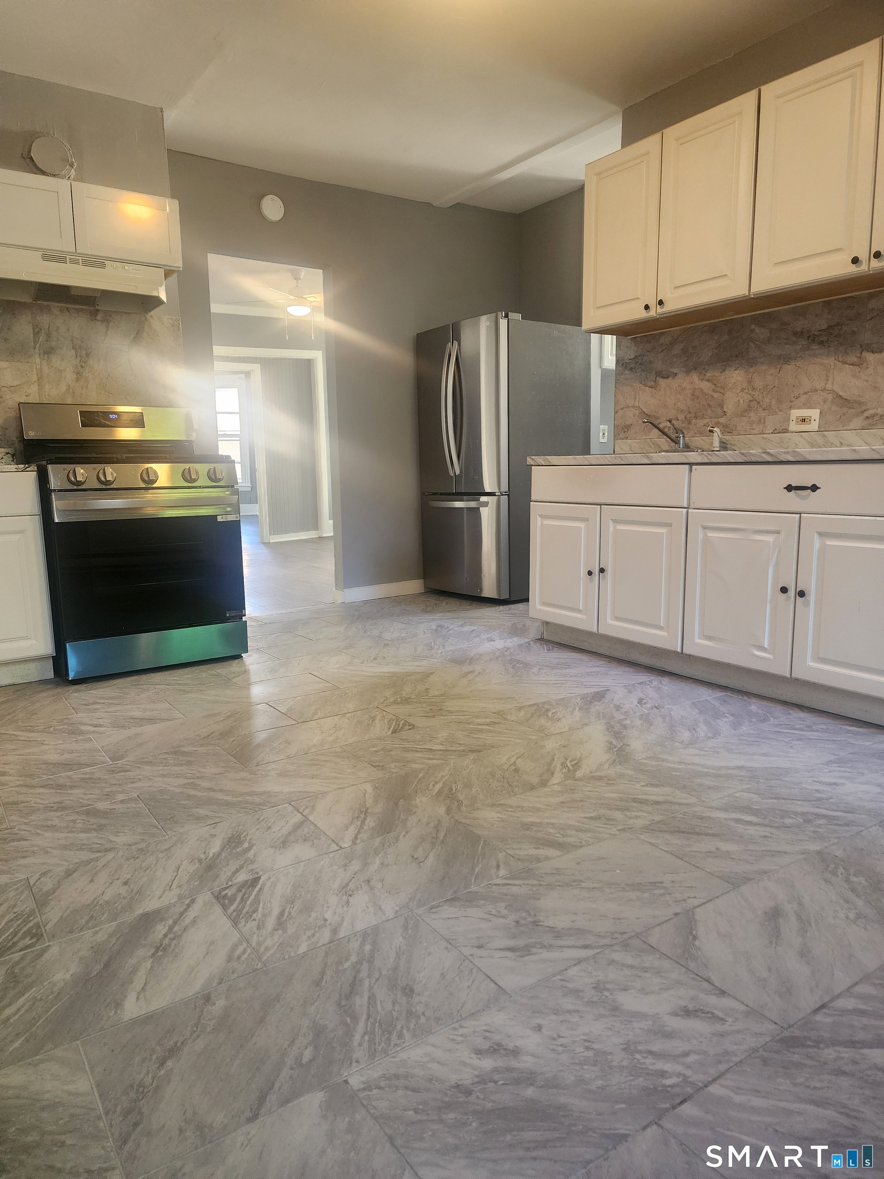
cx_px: 442
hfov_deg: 58.9
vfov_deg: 73.9
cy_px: 590
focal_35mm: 23
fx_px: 783
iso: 400
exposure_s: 1/120
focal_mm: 6.4
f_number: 1.8
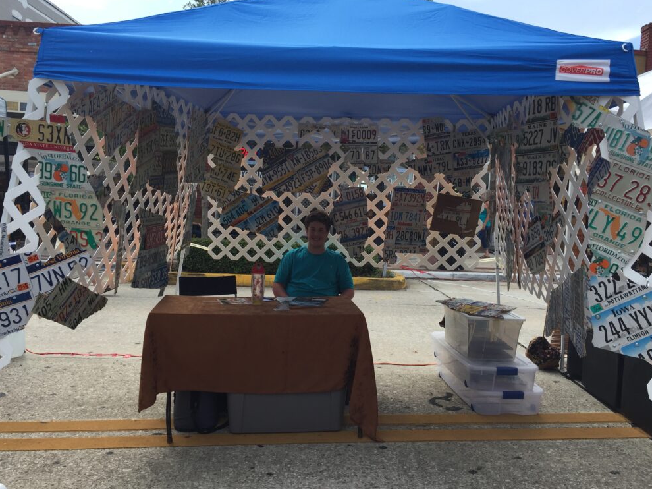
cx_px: 318
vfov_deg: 46.8
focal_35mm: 30
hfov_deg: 60.0
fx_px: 565
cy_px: 238
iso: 32
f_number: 2.2
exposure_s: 1/807
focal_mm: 4.15
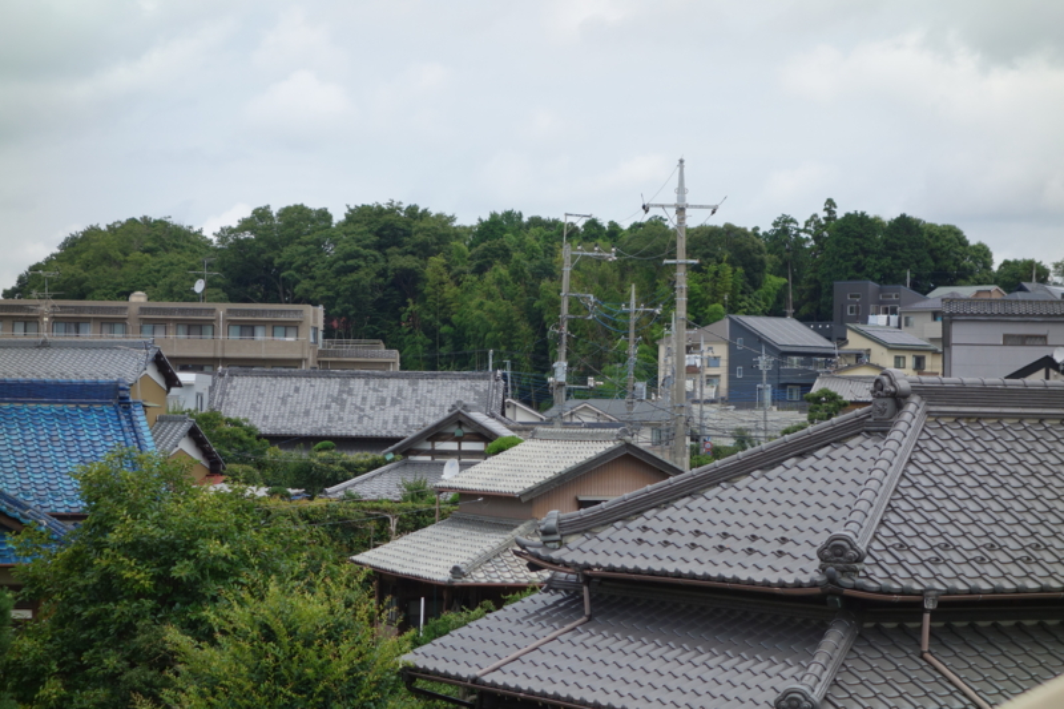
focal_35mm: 100
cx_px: 532
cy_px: 354
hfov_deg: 20.4
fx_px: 2955
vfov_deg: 13.7
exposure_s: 1/640
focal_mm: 37.1
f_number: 5.6
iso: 125
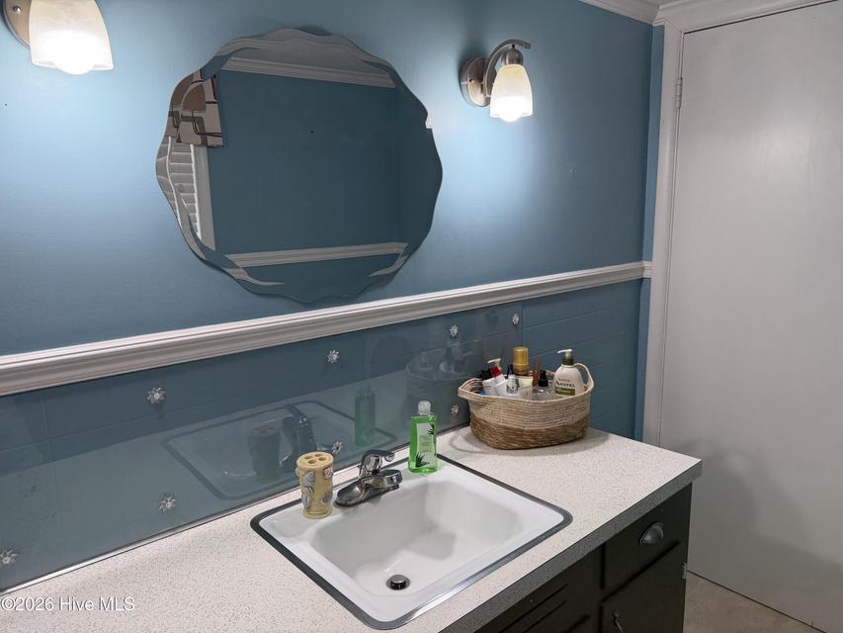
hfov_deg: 71.6
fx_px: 585
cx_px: 422
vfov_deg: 56.8
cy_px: 316
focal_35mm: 24
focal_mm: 6.76
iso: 100
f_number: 1.78
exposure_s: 1/183
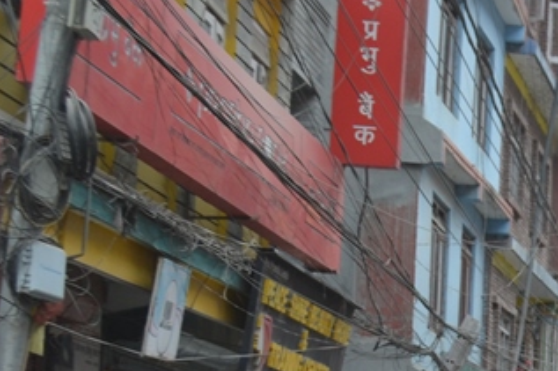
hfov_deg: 15.0
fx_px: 1952
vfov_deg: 10.5
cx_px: 845
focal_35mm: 126
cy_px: 571
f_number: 5.6
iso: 200
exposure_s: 1/125
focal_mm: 26
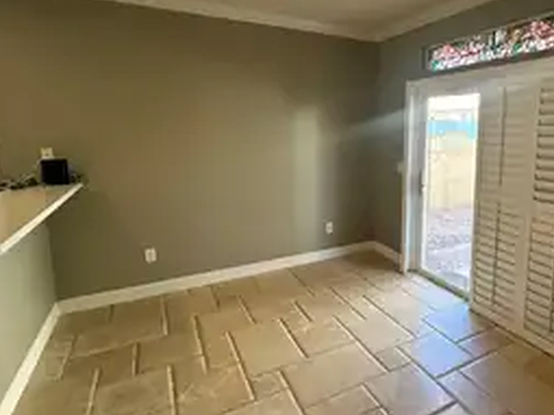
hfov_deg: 74.6
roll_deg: -0.7
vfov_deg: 60.8
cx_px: 358
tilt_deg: -5.8
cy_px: 178
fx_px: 352
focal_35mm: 22
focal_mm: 2.22
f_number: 2.2
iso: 160
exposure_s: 1/120
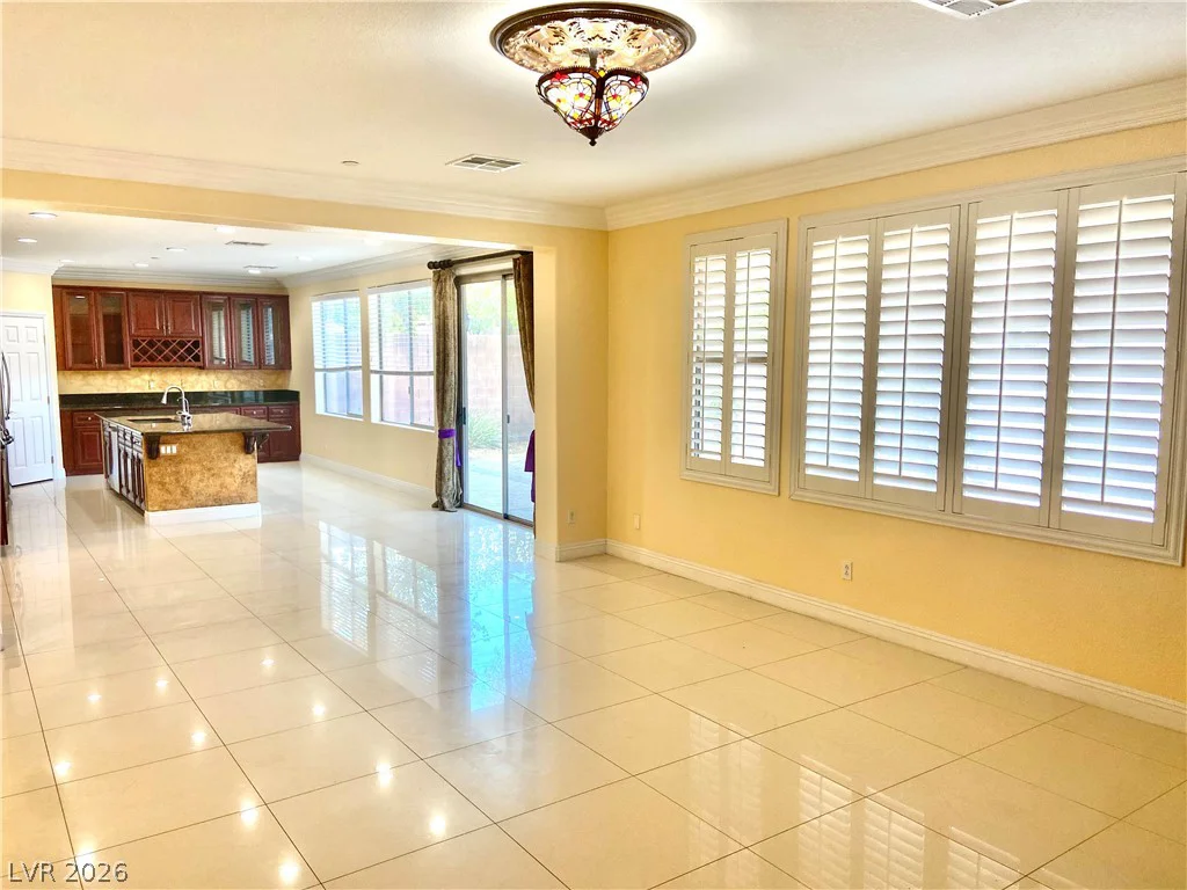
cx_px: 594
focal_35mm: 26
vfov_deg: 53.1
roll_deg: +0.7
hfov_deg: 67.3
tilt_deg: -6.3
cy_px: 445
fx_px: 892
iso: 100
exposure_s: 1/120
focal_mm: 4.25
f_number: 1.8
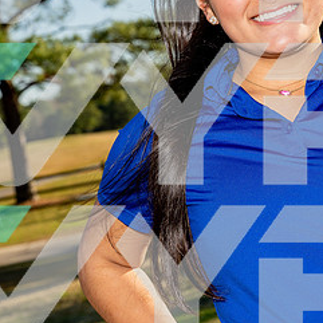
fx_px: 1510
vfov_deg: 12.2
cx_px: 237
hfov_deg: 12.2
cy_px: 115
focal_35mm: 143
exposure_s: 1/250
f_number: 8
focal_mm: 70
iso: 100
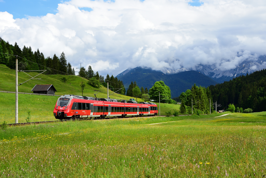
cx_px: 133
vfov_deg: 28.1
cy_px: 89
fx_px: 355
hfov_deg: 41.1
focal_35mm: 48
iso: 250
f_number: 7.1
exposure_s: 1/800
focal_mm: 32
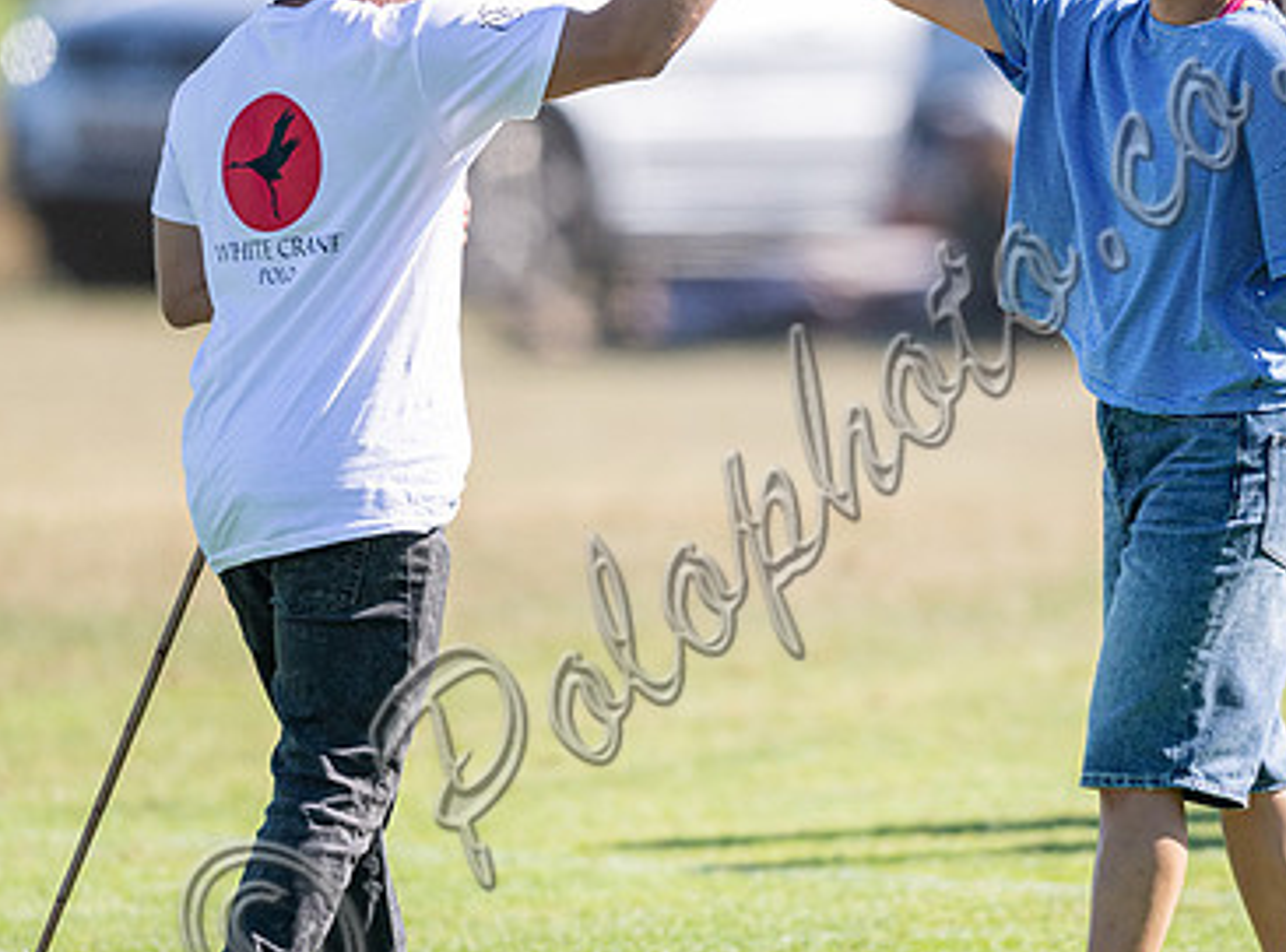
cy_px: 473
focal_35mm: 880
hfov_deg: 2.3
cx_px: 860
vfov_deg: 1.7
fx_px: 32543
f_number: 3.2
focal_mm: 400
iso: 400
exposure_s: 1/5000
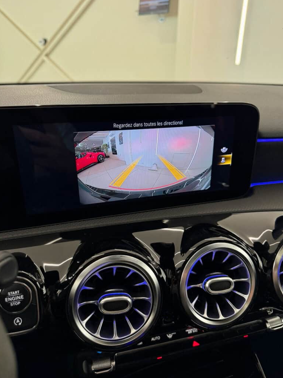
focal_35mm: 25
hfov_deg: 54.9
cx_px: 144
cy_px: 191
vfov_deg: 69.4
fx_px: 273
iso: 200
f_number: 1.8
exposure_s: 1/59
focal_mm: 6.8
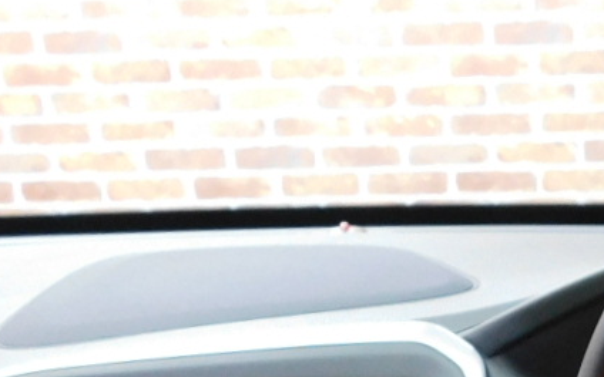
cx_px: 665
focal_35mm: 92
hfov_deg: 21.4
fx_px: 1514
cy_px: 733
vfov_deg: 12.6
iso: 400
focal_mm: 4
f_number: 3
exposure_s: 1/15
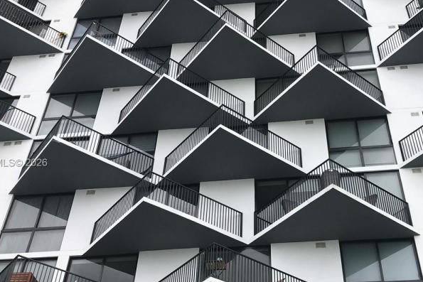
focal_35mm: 47
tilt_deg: +41.7
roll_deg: +0.6
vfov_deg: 28.6
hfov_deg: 41.7
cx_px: 256
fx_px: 552
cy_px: 163
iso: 20
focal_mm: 3.99
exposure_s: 1/1064
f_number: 1.8
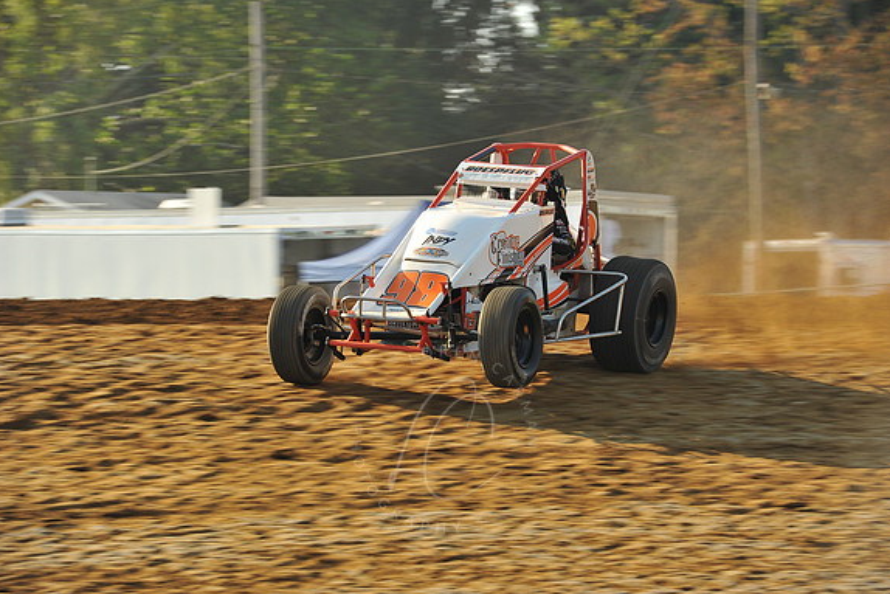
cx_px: 443
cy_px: 296
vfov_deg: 6.8
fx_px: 4995
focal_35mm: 202
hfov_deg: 10.2
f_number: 9
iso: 400
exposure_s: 1/320
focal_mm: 200
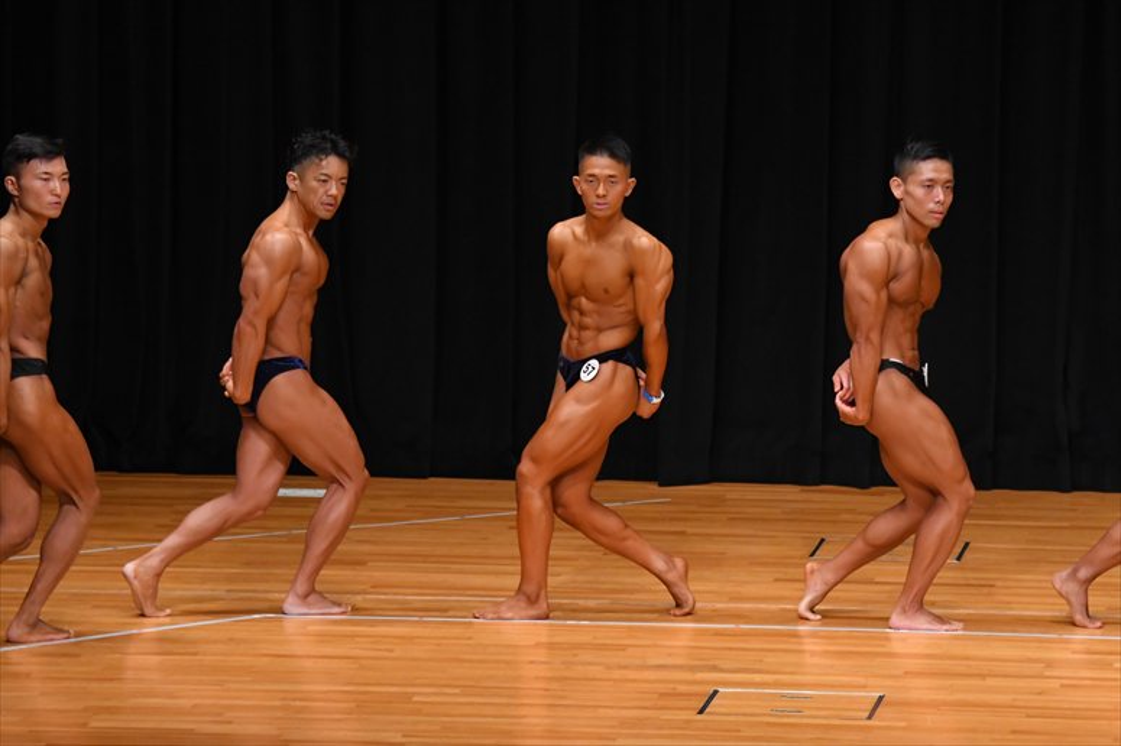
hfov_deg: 8.6
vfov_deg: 5.7
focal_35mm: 240
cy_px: 373
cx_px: 560
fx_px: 7470
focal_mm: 160
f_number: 5.6
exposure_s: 1/400
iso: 3200
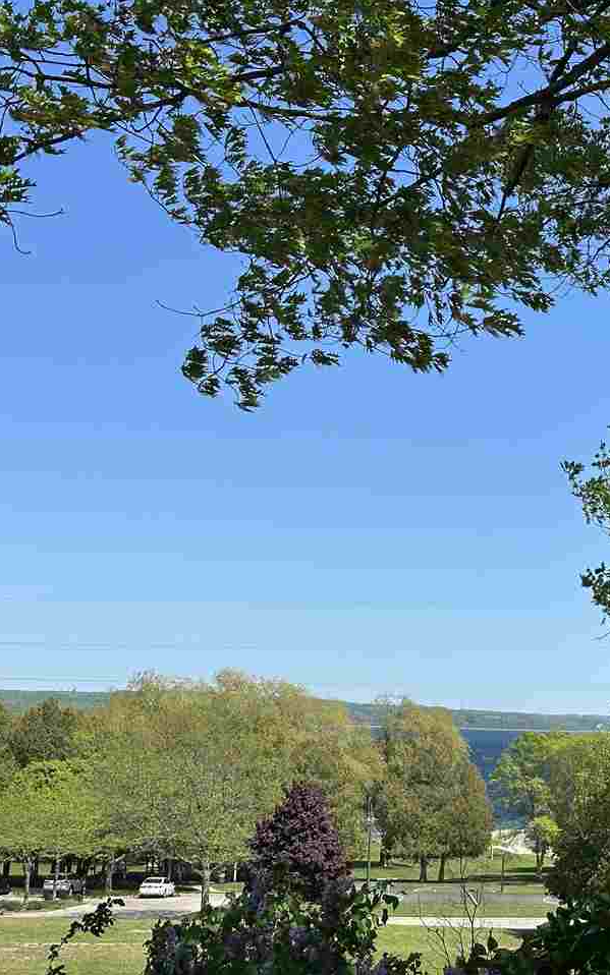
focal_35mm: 68
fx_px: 1808
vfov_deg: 30.2
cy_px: 488
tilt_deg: +8.5
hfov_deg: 18.7
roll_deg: -2.8
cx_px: 599
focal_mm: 6.86
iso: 64
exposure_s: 1/4016
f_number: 1.78
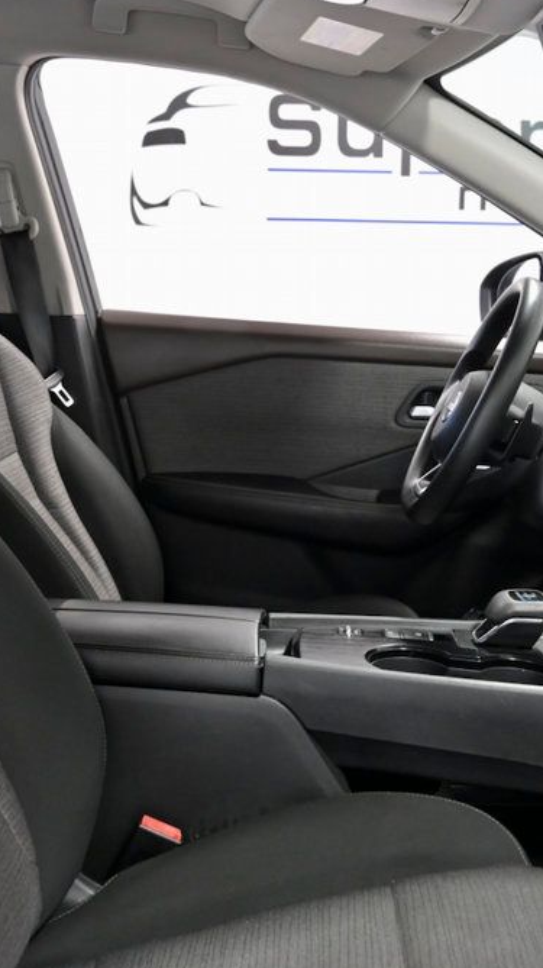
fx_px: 1154
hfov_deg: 26.5
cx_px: 316
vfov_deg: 45.5
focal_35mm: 45
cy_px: 485
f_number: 4.5
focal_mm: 28
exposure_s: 1/200
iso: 2500
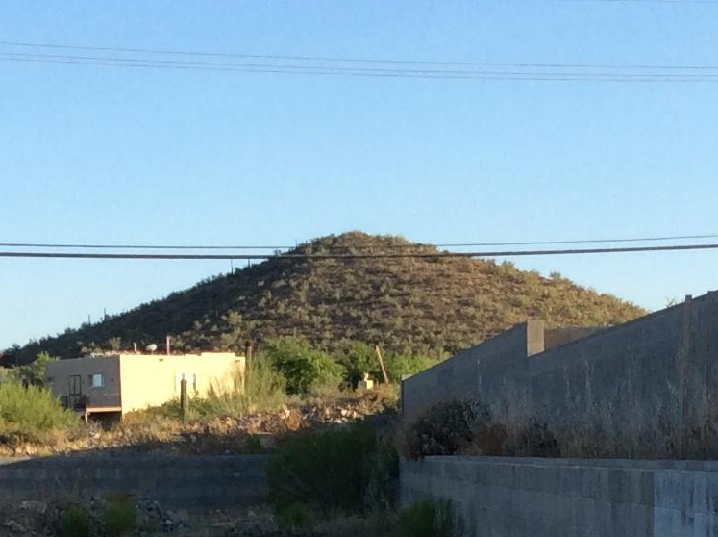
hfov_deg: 17.8
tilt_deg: -12.5
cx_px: 364
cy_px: 893
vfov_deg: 12.4
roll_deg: +1.9
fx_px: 2299
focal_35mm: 111
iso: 32
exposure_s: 1/643
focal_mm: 3.3
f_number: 2.4
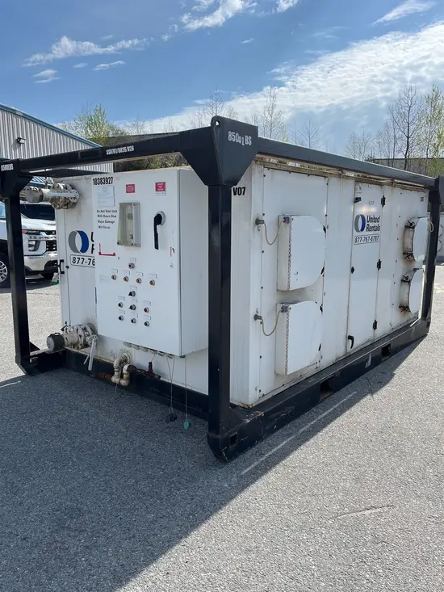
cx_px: 222
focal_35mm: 26
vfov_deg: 67.3
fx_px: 445
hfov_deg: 53.1
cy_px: 296
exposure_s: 1/4484
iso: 50
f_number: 1.6
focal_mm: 5.1
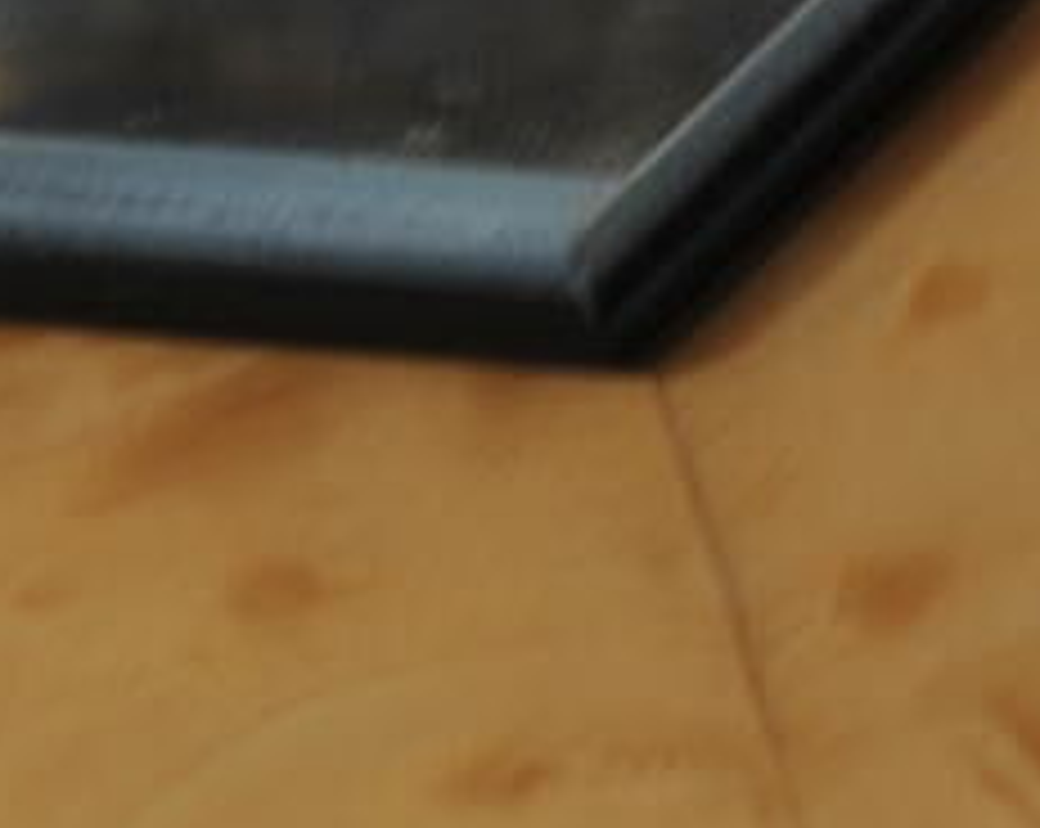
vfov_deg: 4.6
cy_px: -760
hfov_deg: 5.9
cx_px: 585
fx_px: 10110
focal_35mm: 329
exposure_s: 1/50
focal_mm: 38
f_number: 3.5
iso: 250
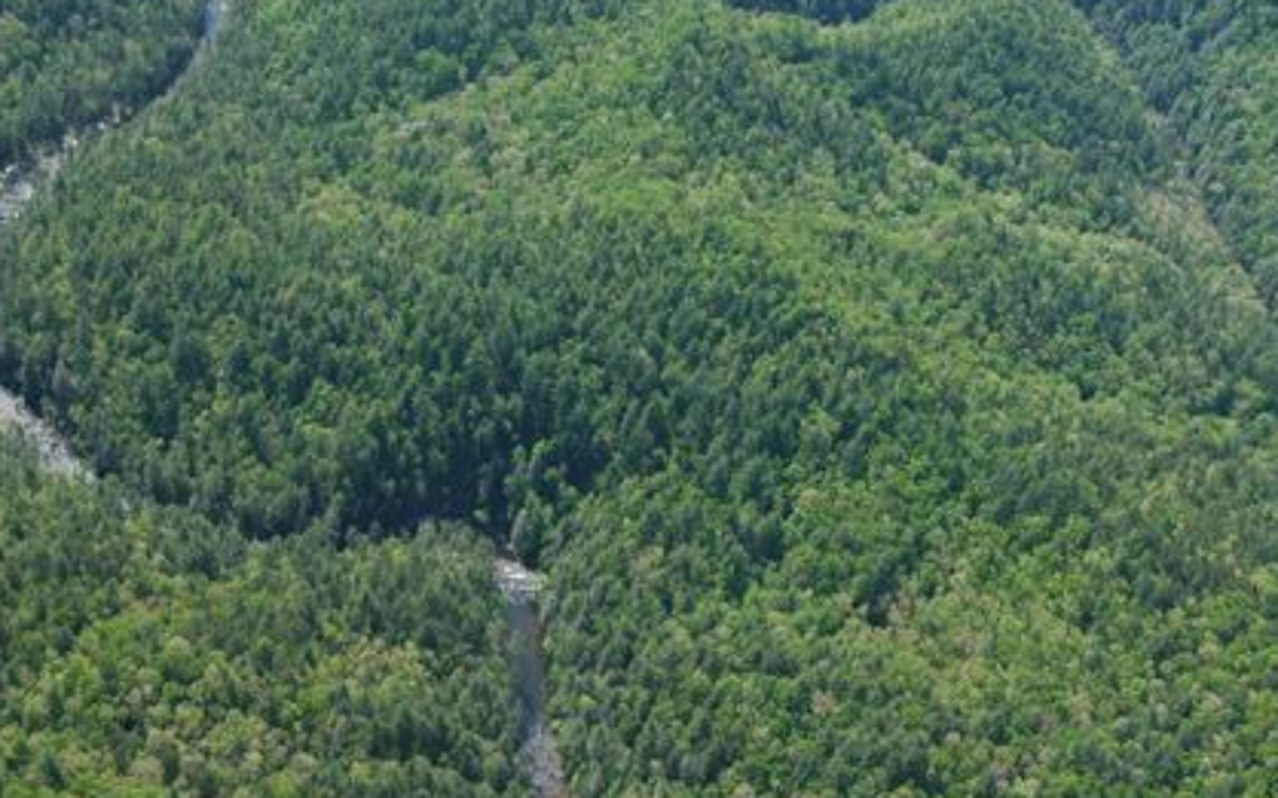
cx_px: 702
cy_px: 203
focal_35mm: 56
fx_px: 1950
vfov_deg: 22.9
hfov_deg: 36.3
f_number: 8
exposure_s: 1/250
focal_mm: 24
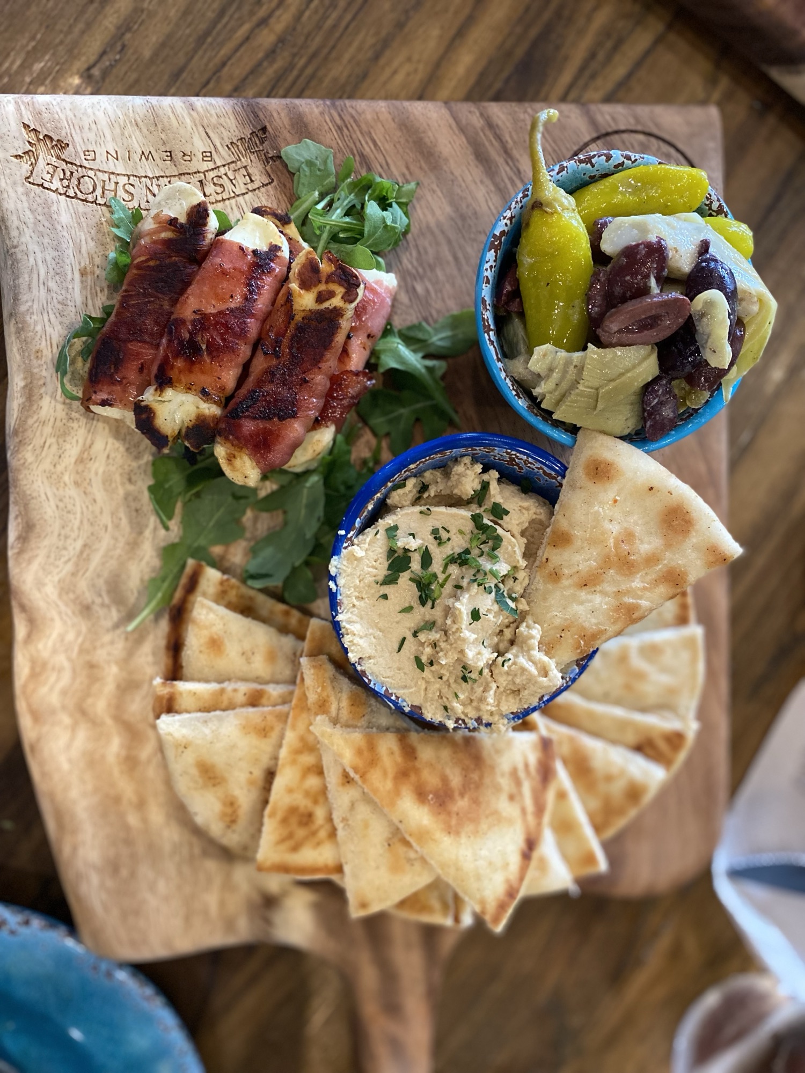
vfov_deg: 67.3
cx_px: 402
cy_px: 536
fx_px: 806
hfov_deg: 53.1
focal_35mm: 26
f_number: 1.8
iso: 500
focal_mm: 4.25
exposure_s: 1/60
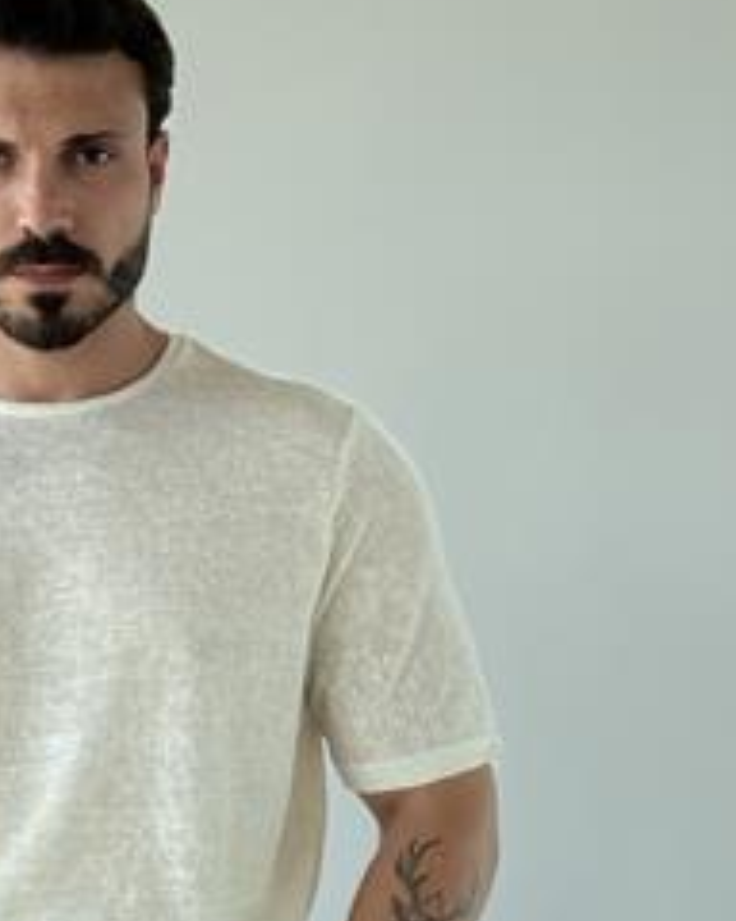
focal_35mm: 104
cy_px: 593
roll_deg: -0.4
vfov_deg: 18.4
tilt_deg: +1.9
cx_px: 15
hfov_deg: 14.6
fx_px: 2832
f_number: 1.78
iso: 80
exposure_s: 1/578
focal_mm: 6.76
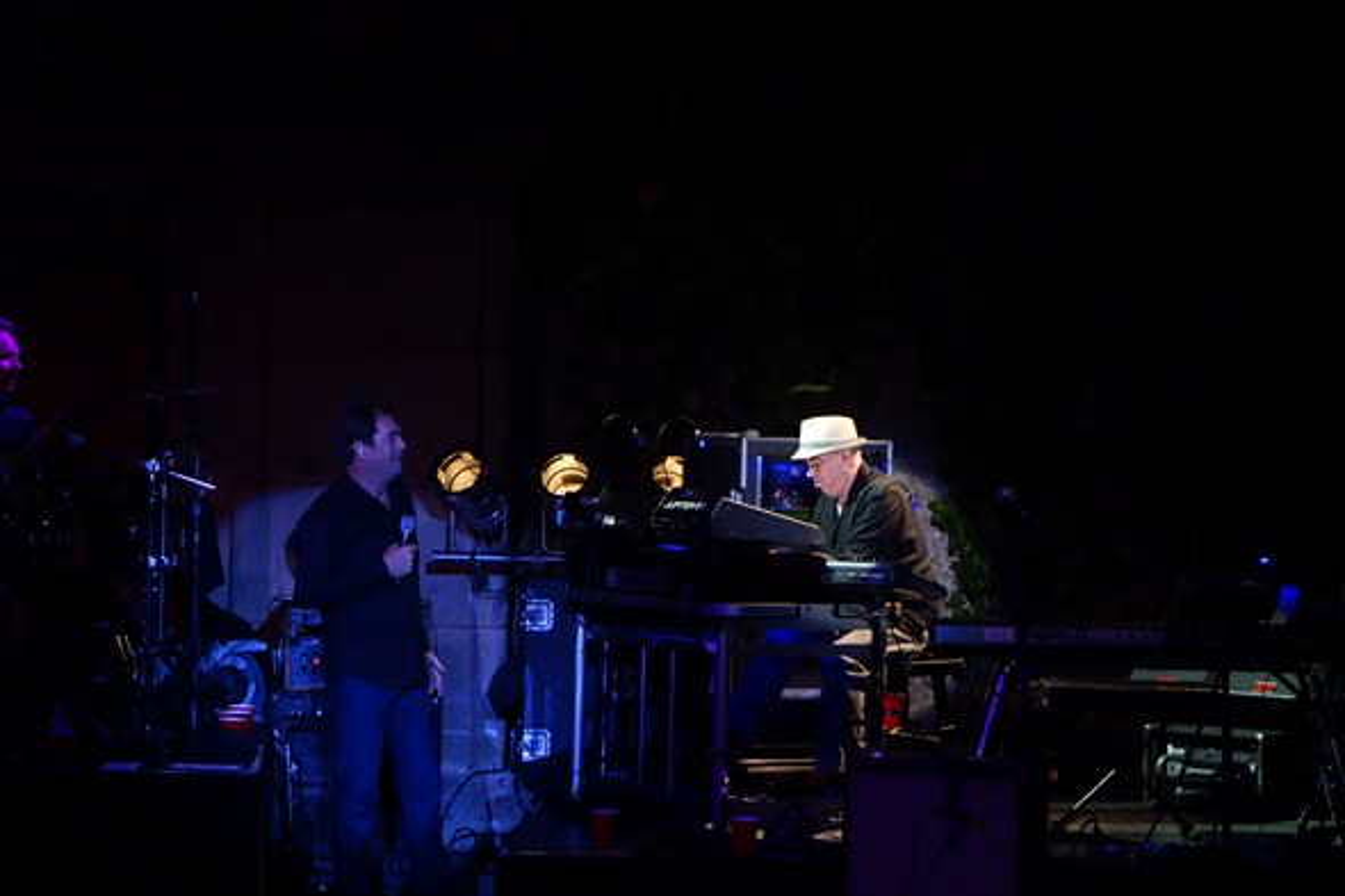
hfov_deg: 20.4
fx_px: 3735
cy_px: 448
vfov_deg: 13.7
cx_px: 672
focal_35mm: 100
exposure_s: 1/125
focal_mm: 37.1
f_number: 4.9
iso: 1000
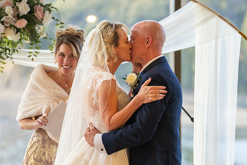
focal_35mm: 168
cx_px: 128
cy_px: 104
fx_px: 1156
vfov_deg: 8.2
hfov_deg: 12.2
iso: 1600
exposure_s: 1/320
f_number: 2.8
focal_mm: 134
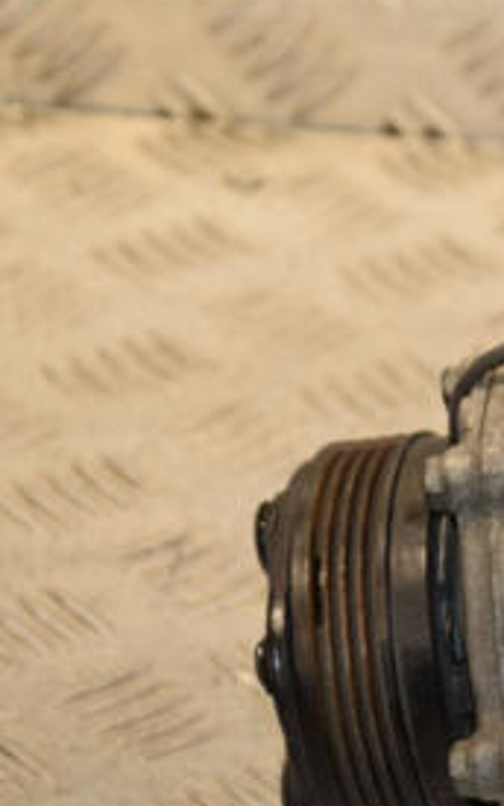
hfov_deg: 5.2
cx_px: 692
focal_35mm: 250
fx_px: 5494
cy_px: 498
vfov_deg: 8.4
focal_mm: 75
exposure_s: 1/200
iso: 800
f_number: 6.3
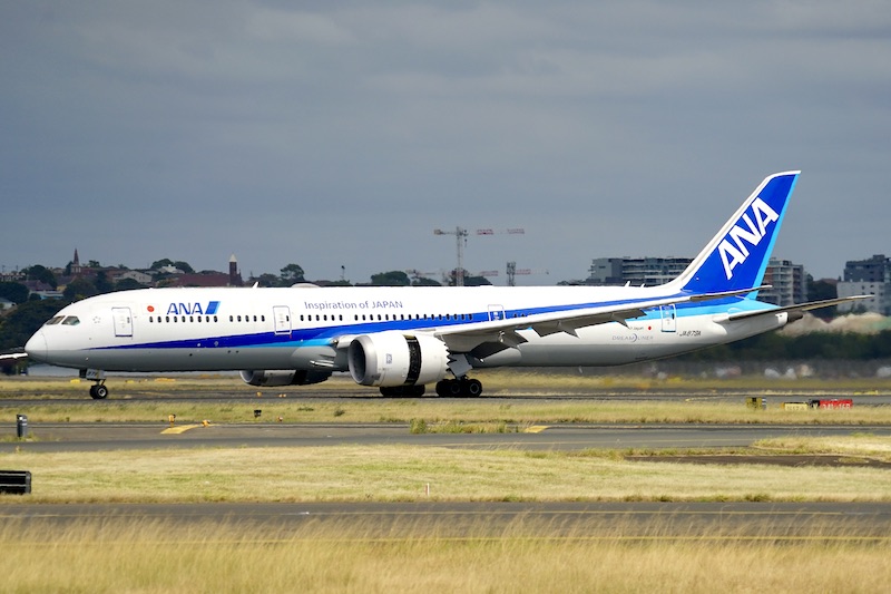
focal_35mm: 192
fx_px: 4751
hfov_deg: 10.7
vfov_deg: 7.2
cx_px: 446
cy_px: 297
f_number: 5.6
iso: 320
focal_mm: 192
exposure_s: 1/4000
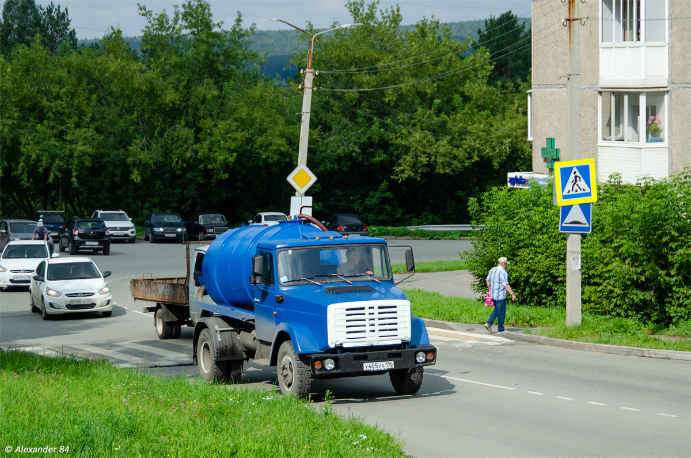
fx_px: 1896
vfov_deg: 13.8
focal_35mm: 99
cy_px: 229
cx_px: 346
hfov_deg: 20.7
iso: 200
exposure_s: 1/1000
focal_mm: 66
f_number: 6.3
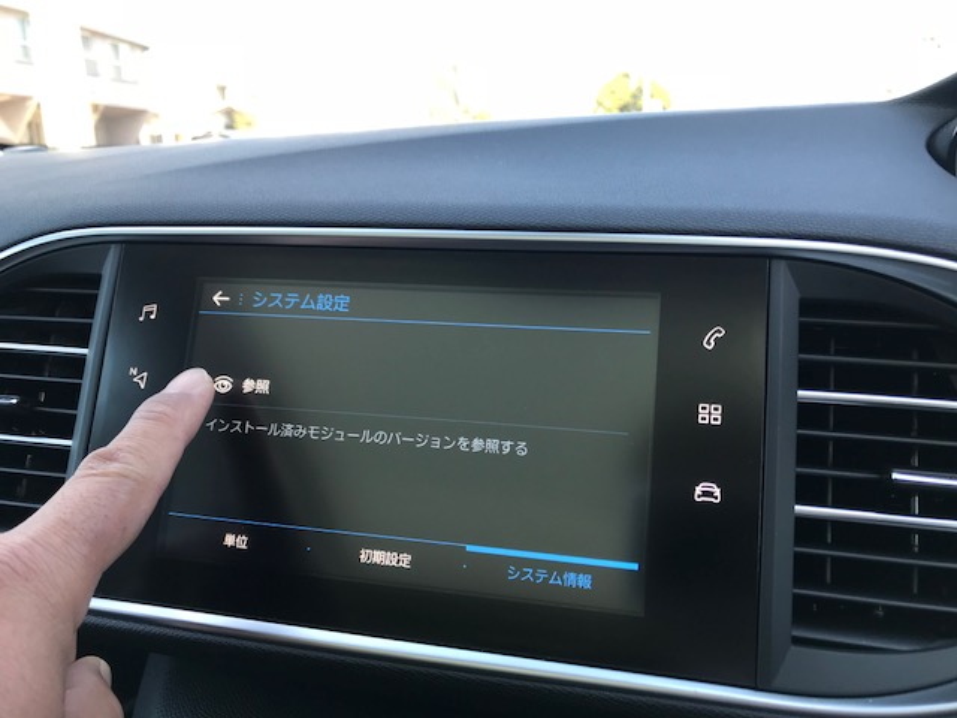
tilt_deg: -13.5
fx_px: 774
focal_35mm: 28
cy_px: 359
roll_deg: +2.3
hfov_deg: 63.4
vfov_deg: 49.7
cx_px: 478
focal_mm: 3.99
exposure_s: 1/120
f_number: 1.8
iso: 25
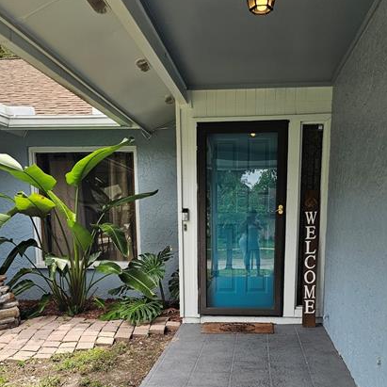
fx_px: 481
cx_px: 195
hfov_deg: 43.9
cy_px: 311
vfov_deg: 41.9
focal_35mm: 38
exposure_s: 1/180
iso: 16
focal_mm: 6.3
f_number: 1.7
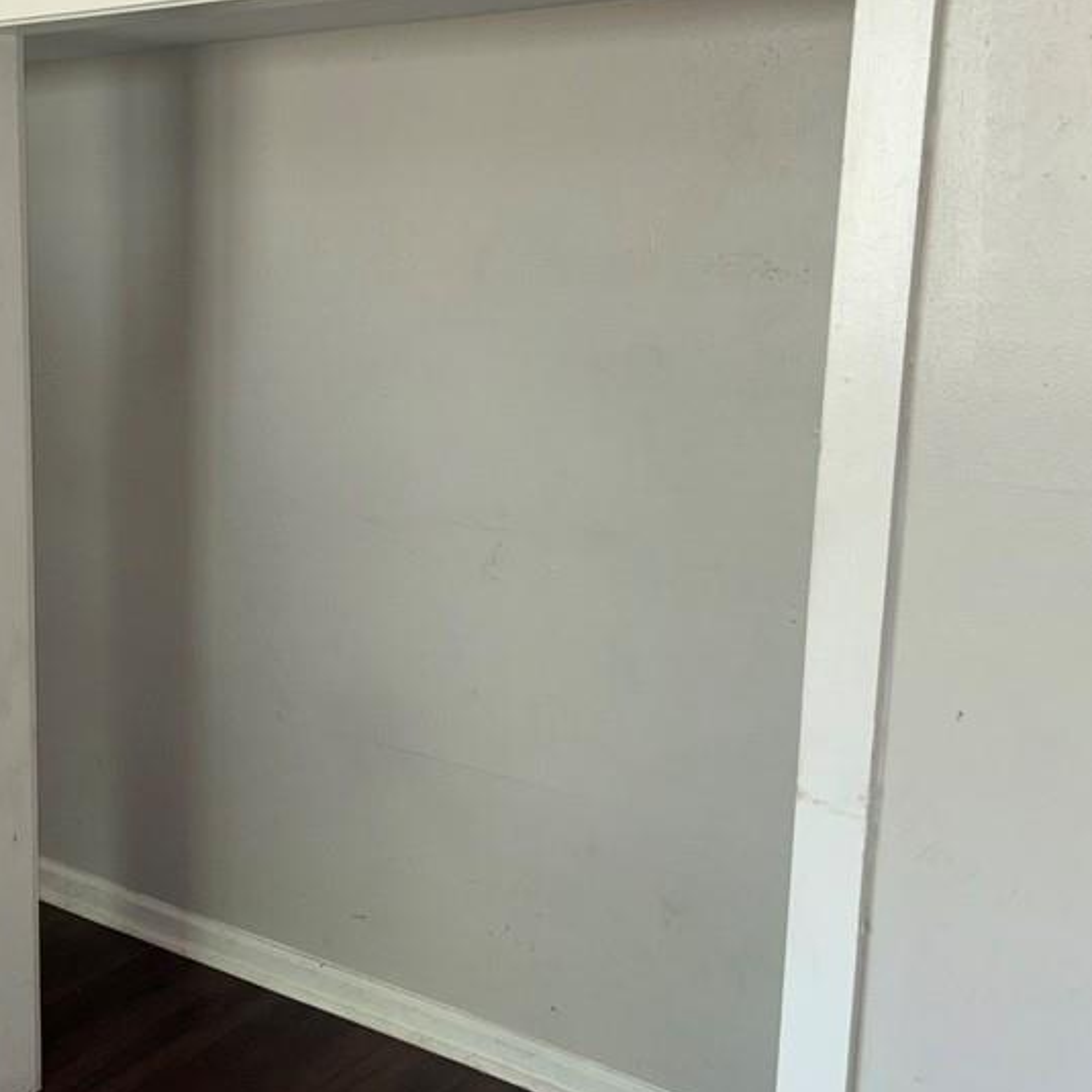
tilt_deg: -10.6
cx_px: 78
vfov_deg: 38.3
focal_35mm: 44
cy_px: 514
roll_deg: +0.8
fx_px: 1570
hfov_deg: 35.7
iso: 64
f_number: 1.6
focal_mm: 5.96
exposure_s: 1/36
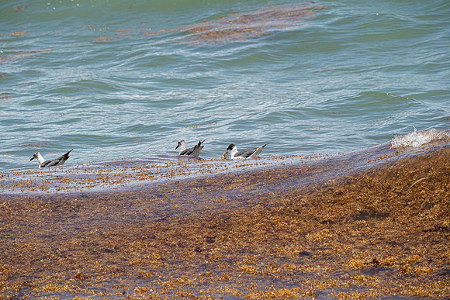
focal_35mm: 300
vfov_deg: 4.6
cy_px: 150
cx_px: 225
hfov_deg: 6.9
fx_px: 3751
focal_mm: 300
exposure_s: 1/1250
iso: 640
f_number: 10
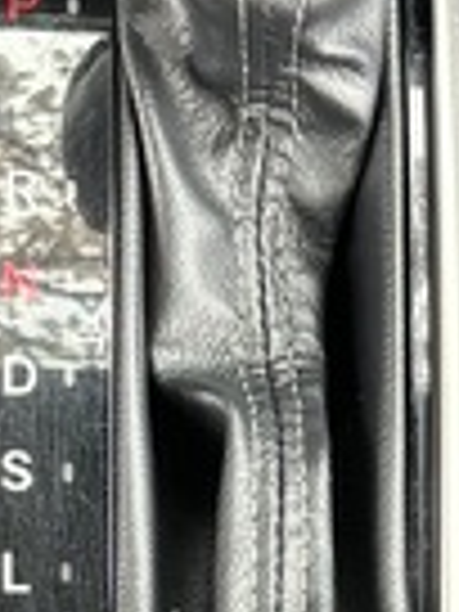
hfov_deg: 7.6
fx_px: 3465
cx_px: 274
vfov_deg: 9.8
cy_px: 904
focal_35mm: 196
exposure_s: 1/60
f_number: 1.6
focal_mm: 5.96
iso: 160
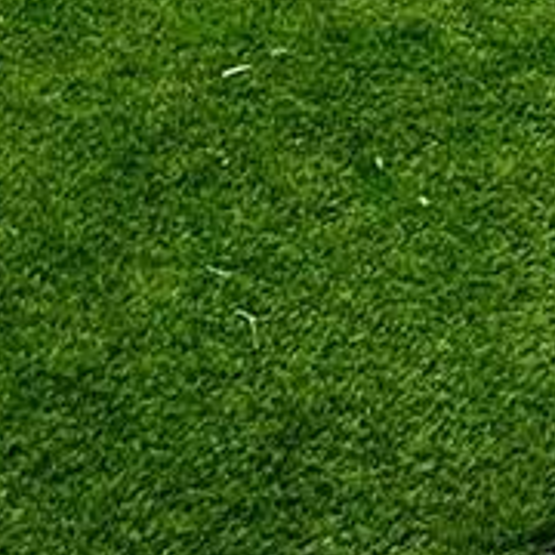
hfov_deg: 15.7
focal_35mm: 110
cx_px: 447
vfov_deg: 11.4
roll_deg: -2.7
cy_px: -984
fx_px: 1995
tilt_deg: +0.1
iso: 50
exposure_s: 1/4425
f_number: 2.2
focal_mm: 2.22
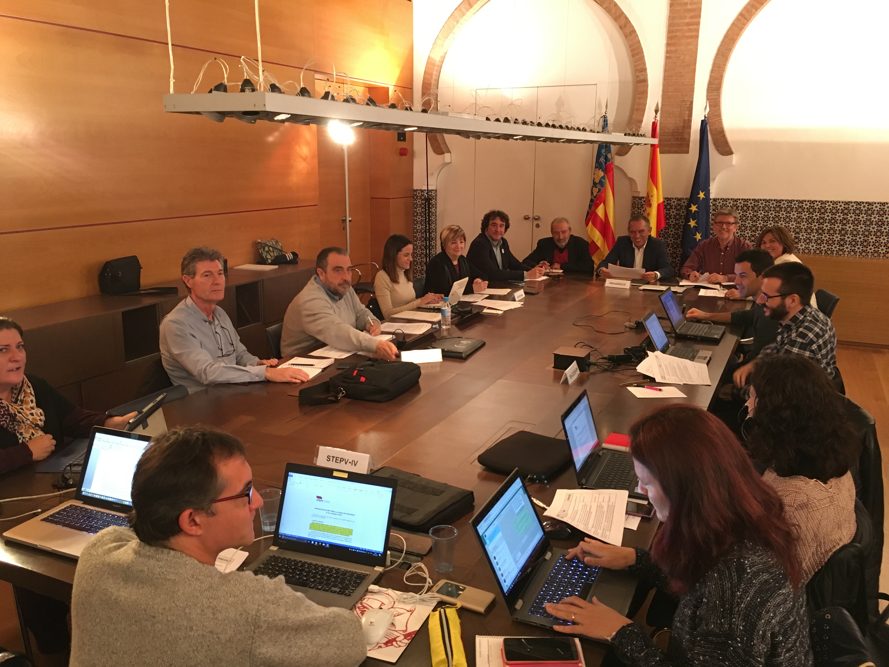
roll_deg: -1.1
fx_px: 745
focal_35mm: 29
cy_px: 334
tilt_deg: -13.1
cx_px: 444
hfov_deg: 61.7
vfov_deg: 48.2
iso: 200
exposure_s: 1/20
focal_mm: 4.15
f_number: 2.2
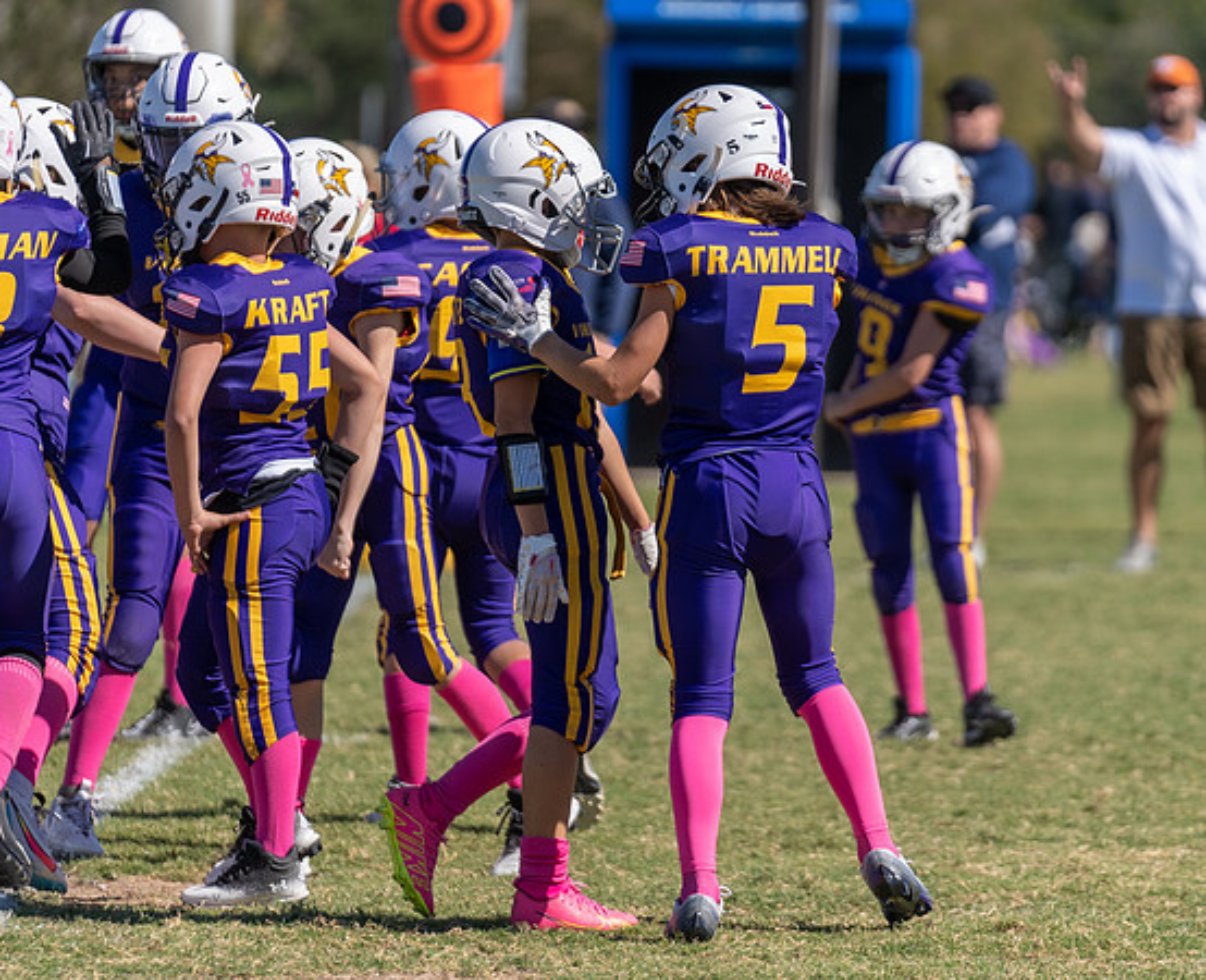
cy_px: 390
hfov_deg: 4.9
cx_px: 693
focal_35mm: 389
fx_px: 13967
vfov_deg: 4.0
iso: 100
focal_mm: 200
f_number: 2.8
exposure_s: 1/2000
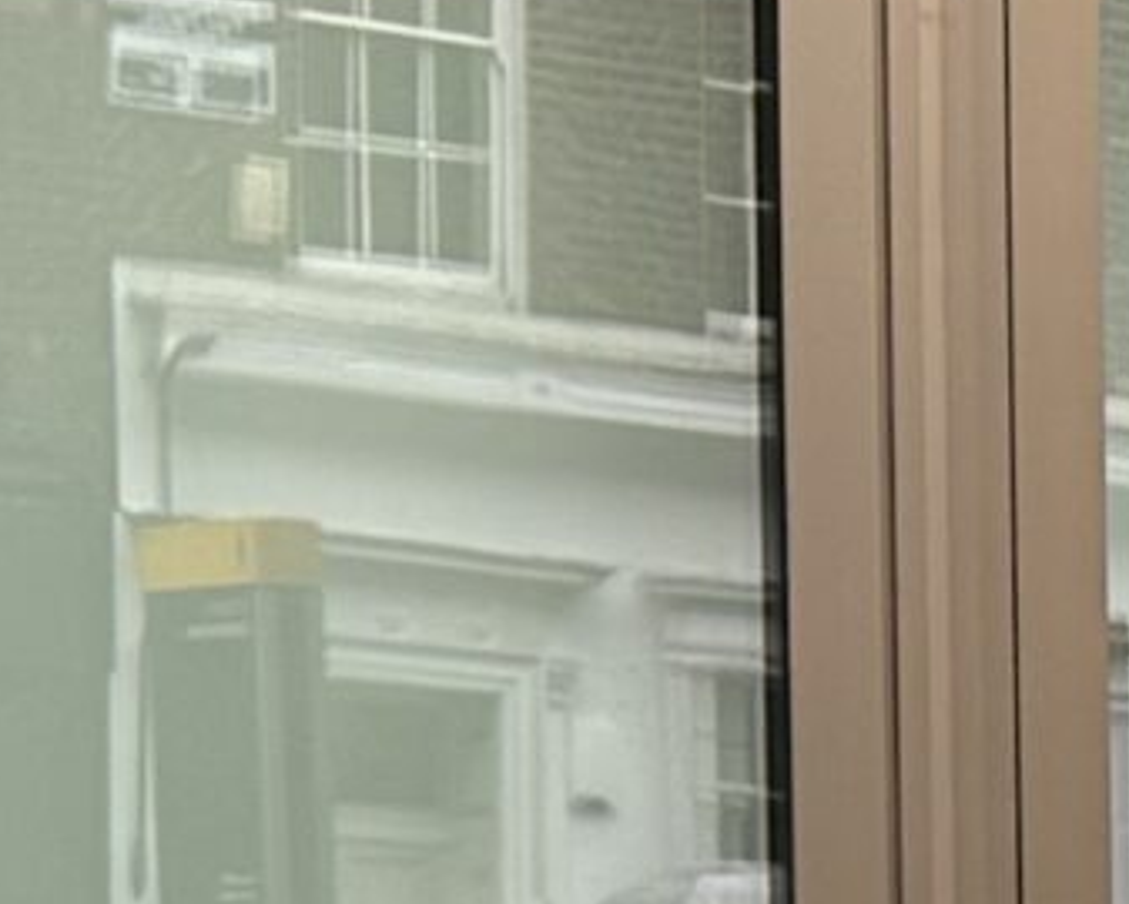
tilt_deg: -8.0
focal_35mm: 178
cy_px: 1825
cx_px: 2519
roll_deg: -1.0
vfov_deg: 8.3
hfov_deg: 9.8
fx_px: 5951
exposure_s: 1/121
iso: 125
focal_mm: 6.86
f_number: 1.78
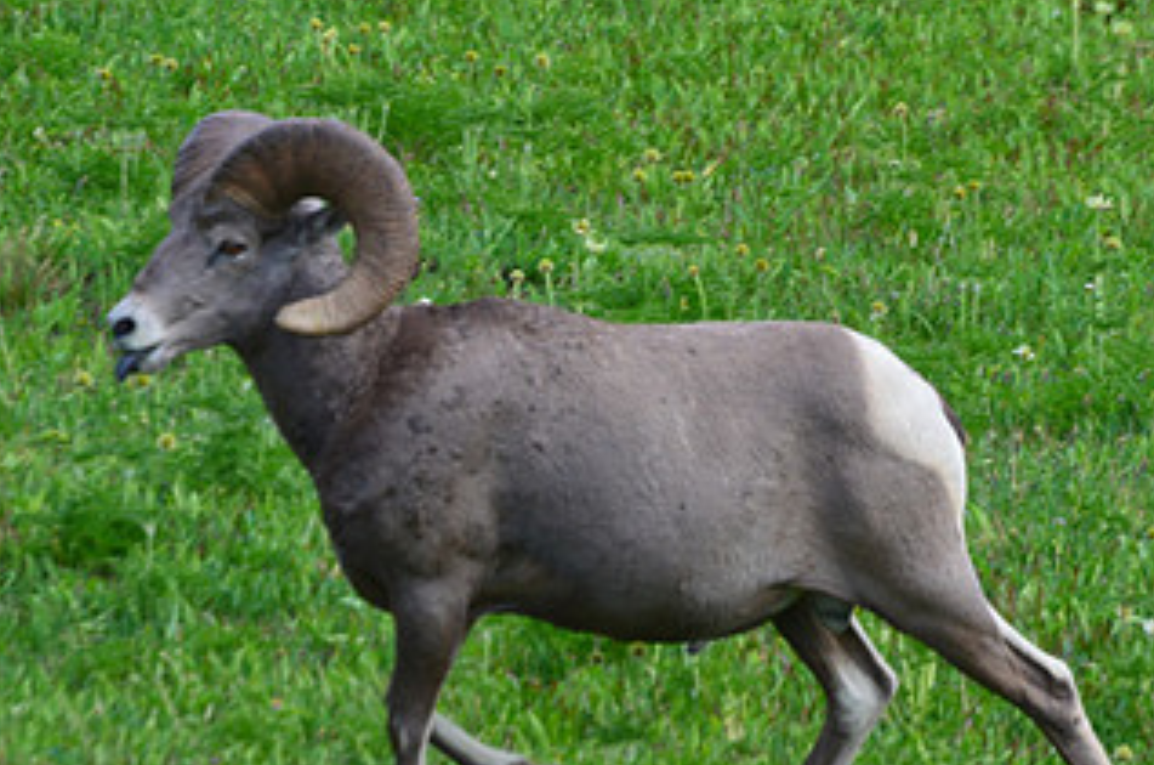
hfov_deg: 2.5
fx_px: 26329
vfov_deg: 1.7
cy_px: 277
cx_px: 561
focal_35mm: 823
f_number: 10
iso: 400
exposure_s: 1/200
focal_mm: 300
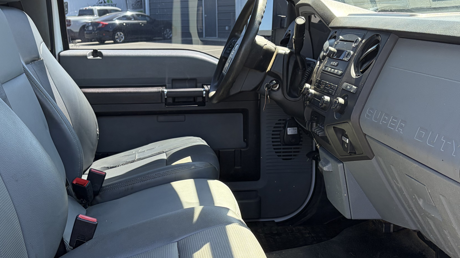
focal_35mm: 49
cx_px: 214
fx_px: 598
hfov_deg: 42.1
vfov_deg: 24.4
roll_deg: +1.0
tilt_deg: -10.0
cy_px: 129
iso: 50
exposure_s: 1/252
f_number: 1.6
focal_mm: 5.96
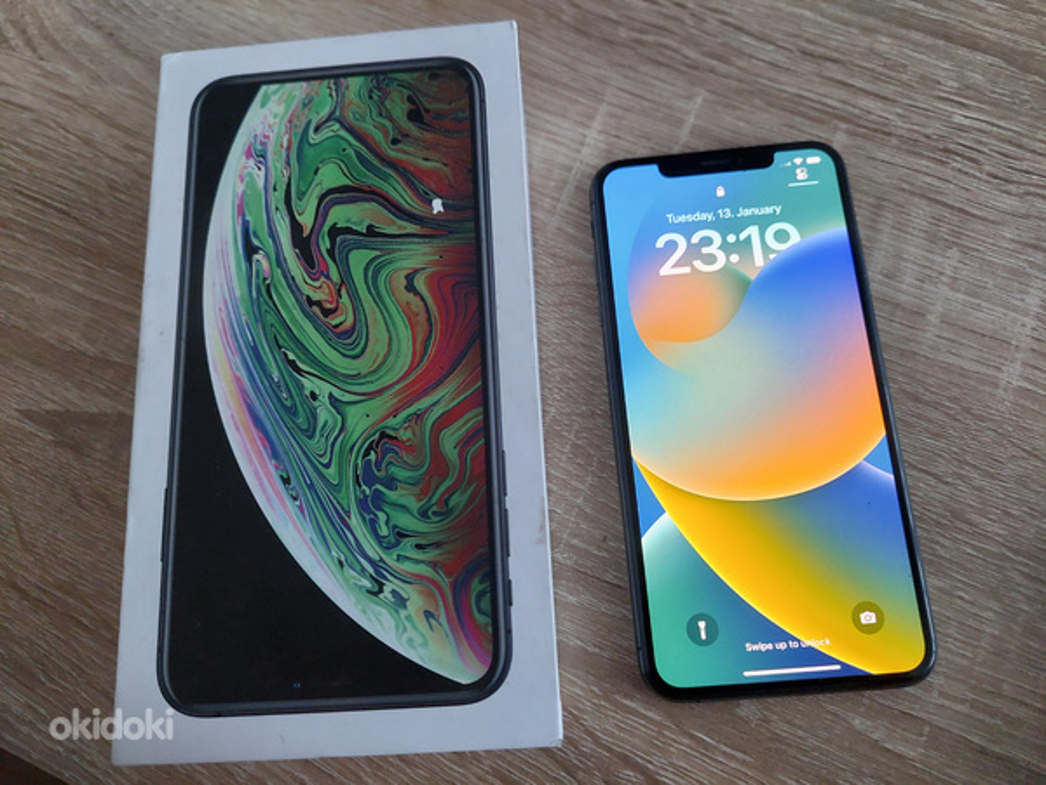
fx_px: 755
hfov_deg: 69.4
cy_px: 392
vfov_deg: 54.9
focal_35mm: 25
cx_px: 523
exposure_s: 1/50
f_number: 1.8
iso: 500
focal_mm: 5.23
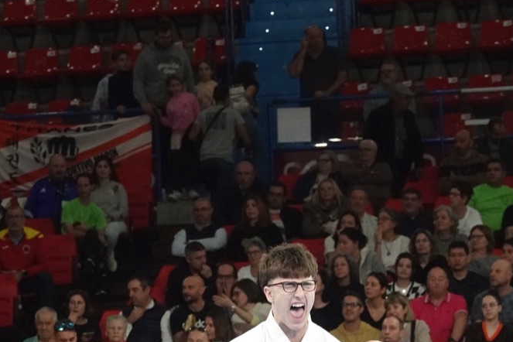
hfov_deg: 7.7
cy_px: 352
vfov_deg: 5.1
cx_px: 293
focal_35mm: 268
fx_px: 3819
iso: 2000
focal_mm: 46.41
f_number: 4
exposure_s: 1/640
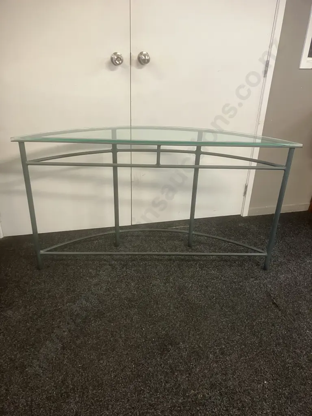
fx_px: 336
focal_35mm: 28
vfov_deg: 63.4
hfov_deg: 49.7
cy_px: 208
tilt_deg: -26.9
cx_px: 156
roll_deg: -1.6
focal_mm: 3.99
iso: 160
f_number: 1.8
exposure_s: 1/50
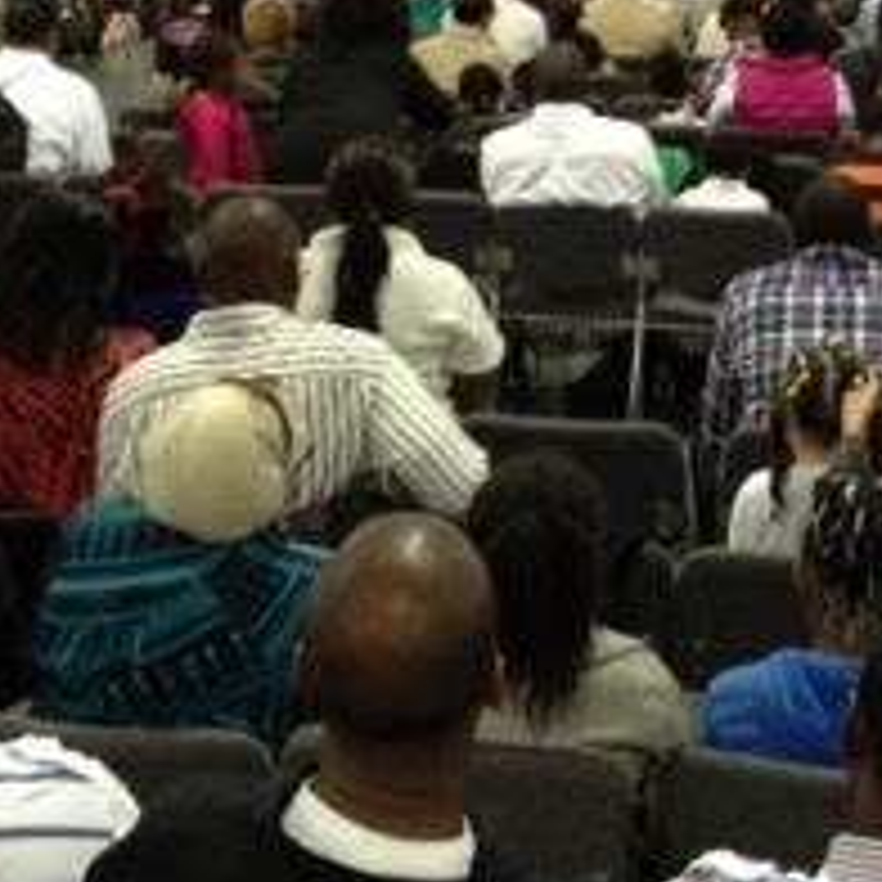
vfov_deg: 17.2
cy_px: 346
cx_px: 536
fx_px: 2912
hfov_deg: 17.2
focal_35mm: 101
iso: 80
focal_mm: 4.28
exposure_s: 1/20
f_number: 2.4
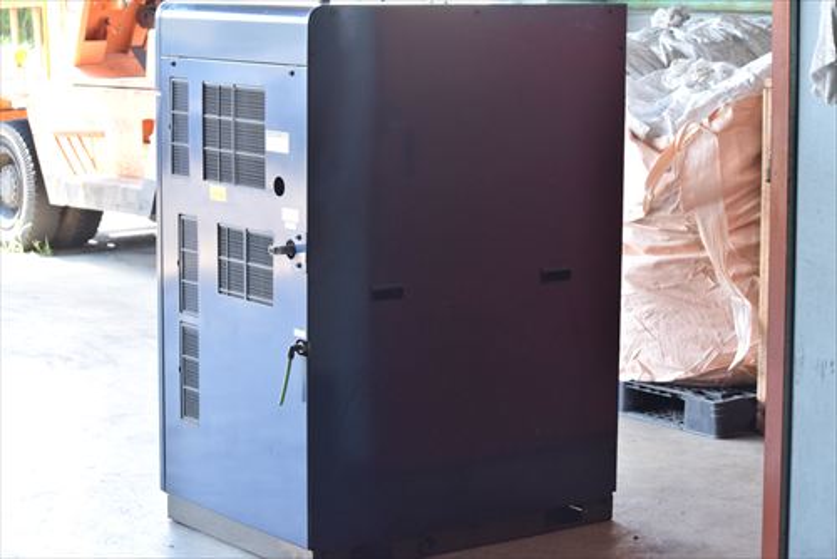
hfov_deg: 24.6
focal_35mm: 82
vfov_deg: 16.6
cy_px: 280
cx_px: 418
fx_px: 1919
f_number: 6.3
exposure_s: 1/160
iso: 1250
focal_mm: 55
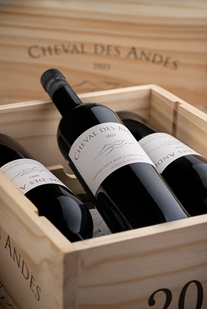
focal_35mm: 90
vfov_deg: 22.6
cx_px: 104
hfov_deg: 15.2
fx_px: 775
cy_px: 154
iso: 50
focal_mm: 90
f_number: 8
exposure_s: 1/125
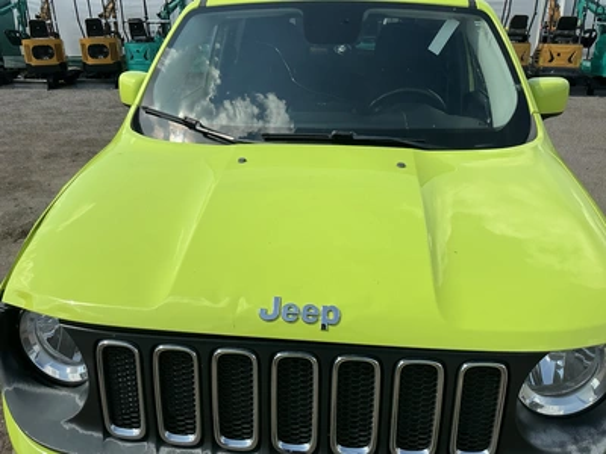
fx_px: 490
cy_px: 227
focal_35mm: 28
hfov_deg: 63.4
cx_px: 303
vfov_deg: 49.7
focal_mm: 3
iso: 25
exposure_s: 1/2058
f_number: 1.8
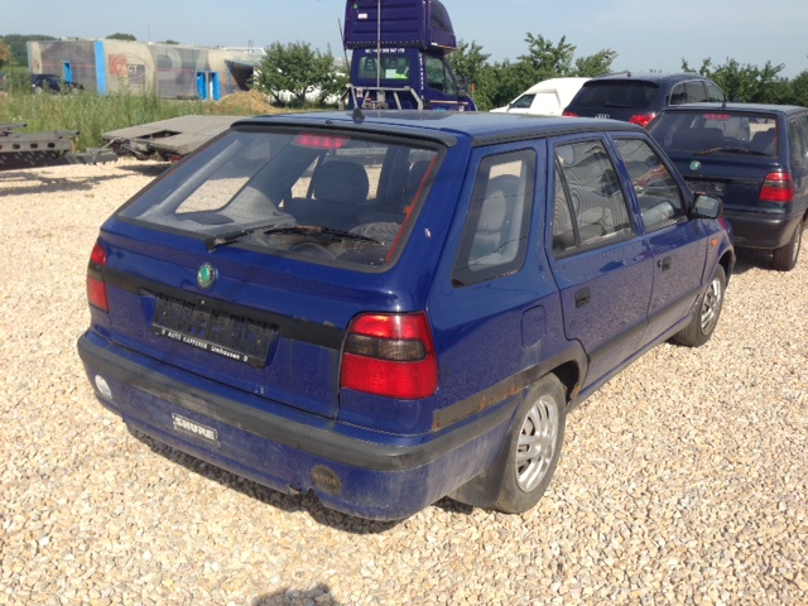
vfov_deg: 42.9
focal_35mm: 33
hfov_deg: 55.4
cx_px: 404
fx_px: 770
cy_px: 303
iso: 50
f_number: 2.4
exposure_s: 1/1205
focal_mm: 4.13
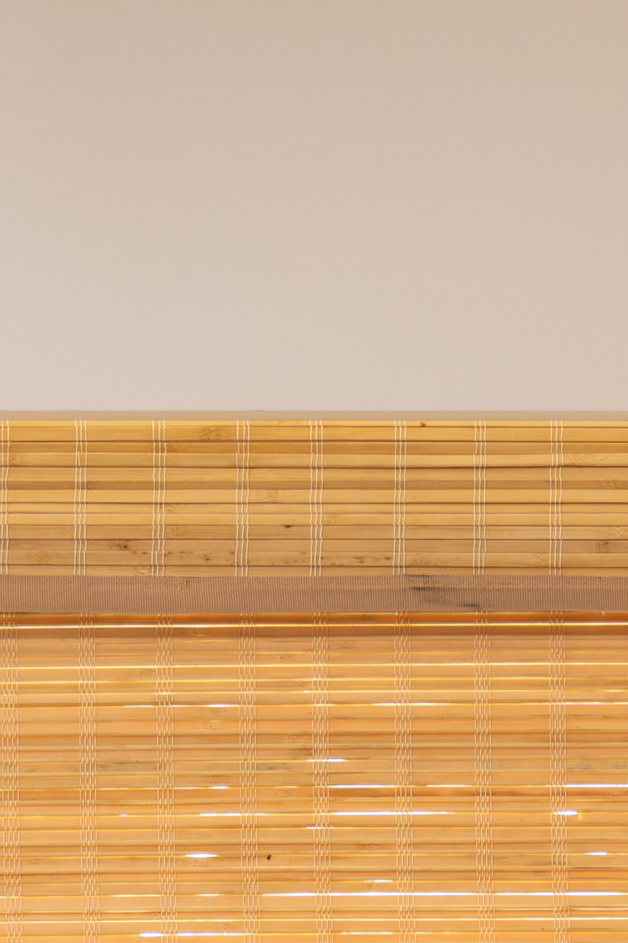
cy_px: 2313
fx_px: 5549
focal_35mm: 212
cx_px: 387
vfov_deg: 8.8
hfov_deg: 6.5
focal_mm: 42
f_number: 11
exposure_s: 1/2.5
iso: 100
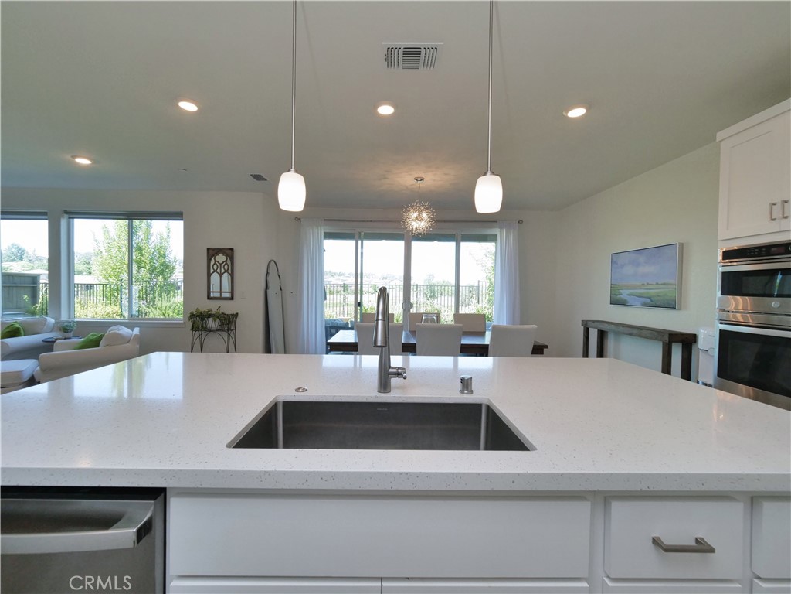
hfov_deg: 102.1
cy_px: 297
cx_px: 396
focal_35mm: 14
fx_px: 320
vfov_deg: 85.7
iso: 800
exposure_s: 1/160
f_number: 6.3
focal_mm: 7
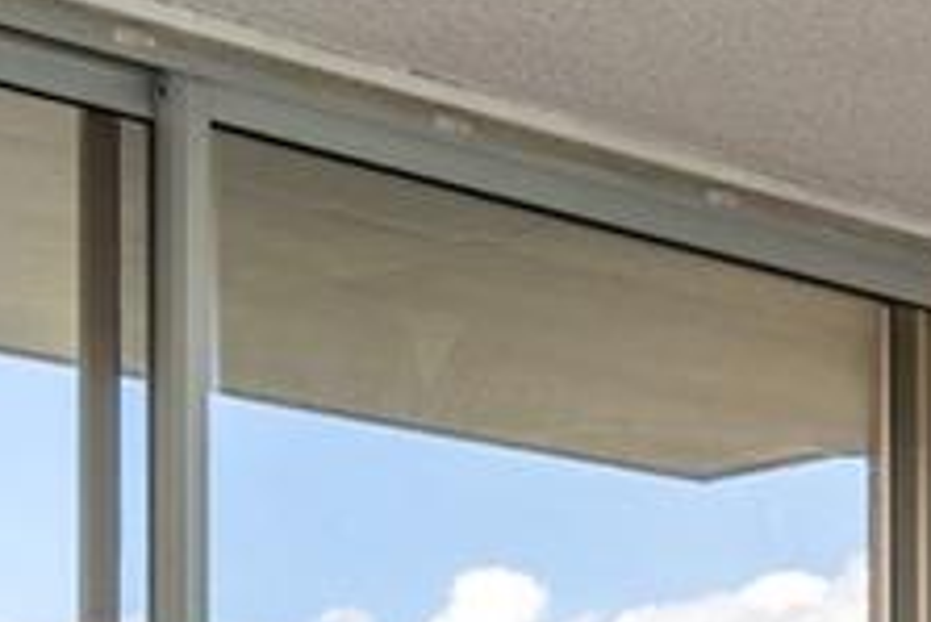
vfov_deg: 10.1
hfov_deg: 14.6
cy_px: 1098
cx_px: 1457
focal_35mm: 129
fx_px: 3338
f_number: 8
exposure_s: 1/125
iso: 160
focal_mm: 18
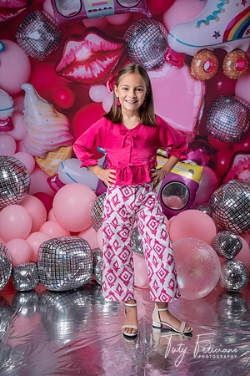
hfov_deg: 28.1
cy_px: 188
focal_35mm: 48
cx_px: 125
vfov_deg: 41.1
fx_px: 500
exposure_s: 1/160
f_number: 5.6
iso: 100
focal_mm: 48
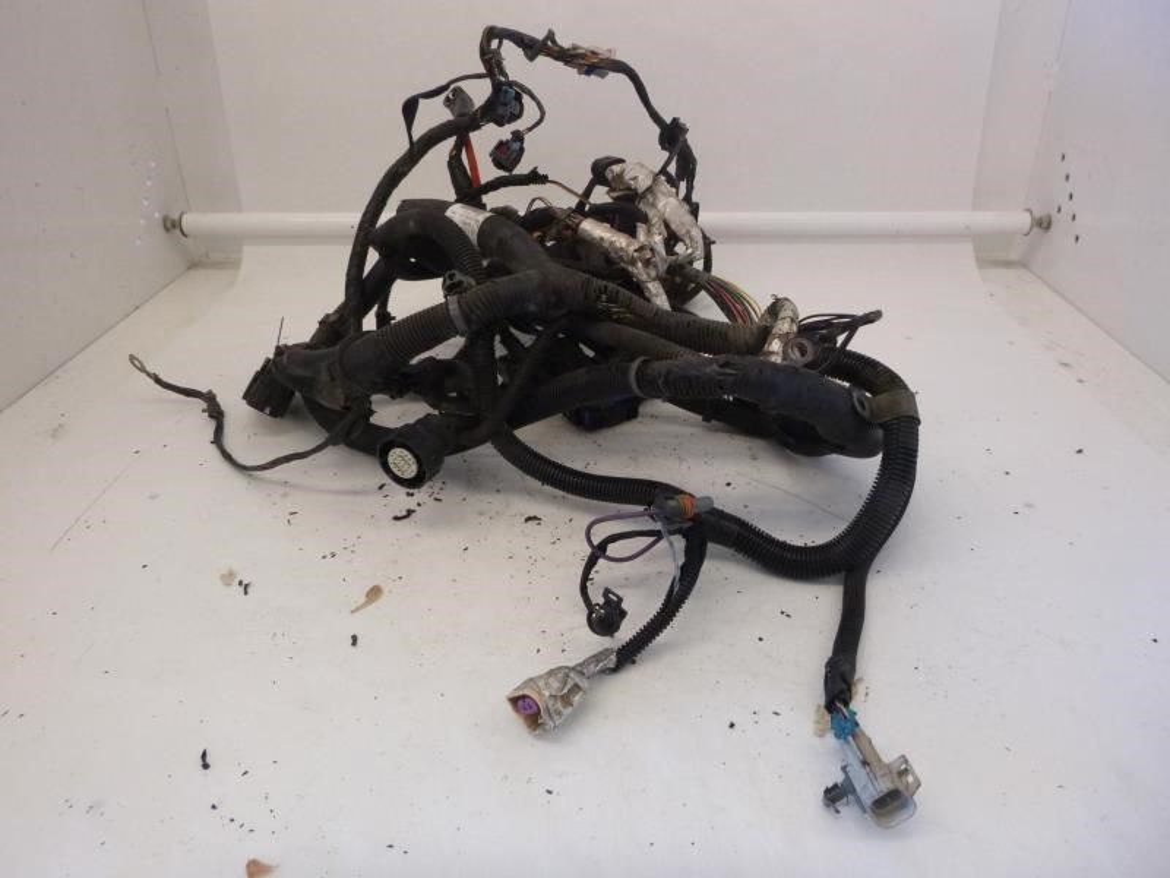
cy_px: 439
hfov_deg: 69.4
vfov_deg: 54.9
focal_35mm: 25
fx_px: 845
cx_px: 585
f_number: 3.9
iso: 400
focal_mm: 4.5
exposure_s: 1/60
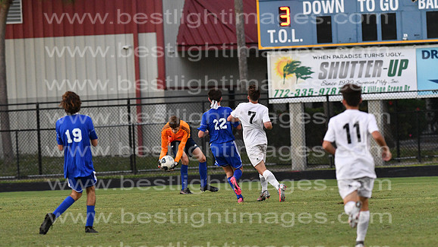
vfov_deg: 2.6
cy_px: 135
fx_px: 5507
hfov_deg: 4.6
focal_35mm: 474
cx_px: 219
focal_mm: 300
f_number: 4.5
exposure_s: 1/800
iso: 4000
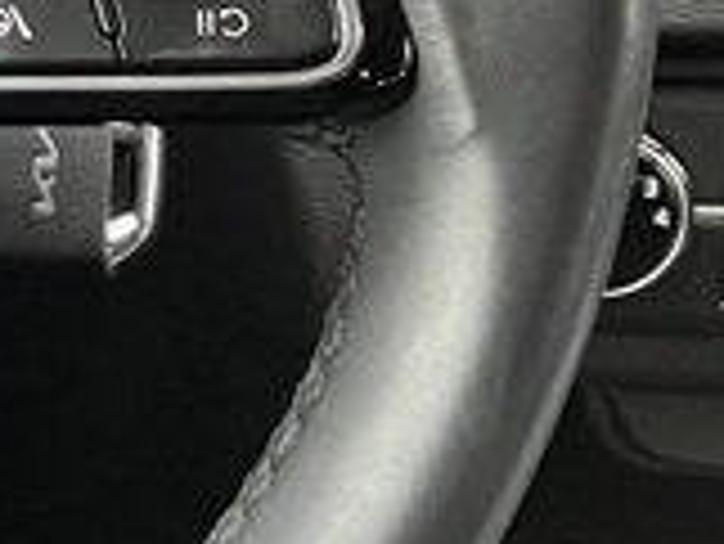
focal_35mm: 139
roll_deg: +1.9
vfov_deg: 10.6
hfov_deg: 13.1
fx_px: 2909
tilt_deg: -25.6
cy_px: 0
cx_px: -490
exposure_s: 1/60
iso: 100
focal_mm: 3.99
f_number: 1.8
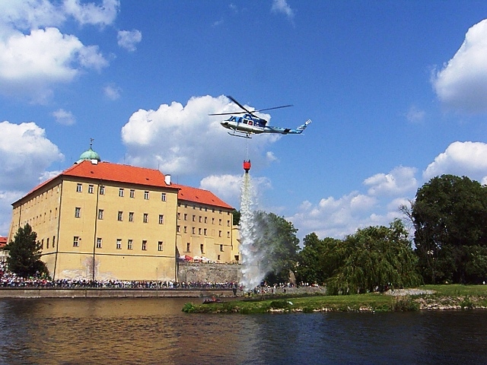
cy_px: 182
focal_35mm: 35
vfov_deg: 40.7
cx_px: 244
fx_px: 492
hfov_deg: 52.6
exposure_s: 1/400
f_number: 7.1
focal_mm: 9
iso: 50
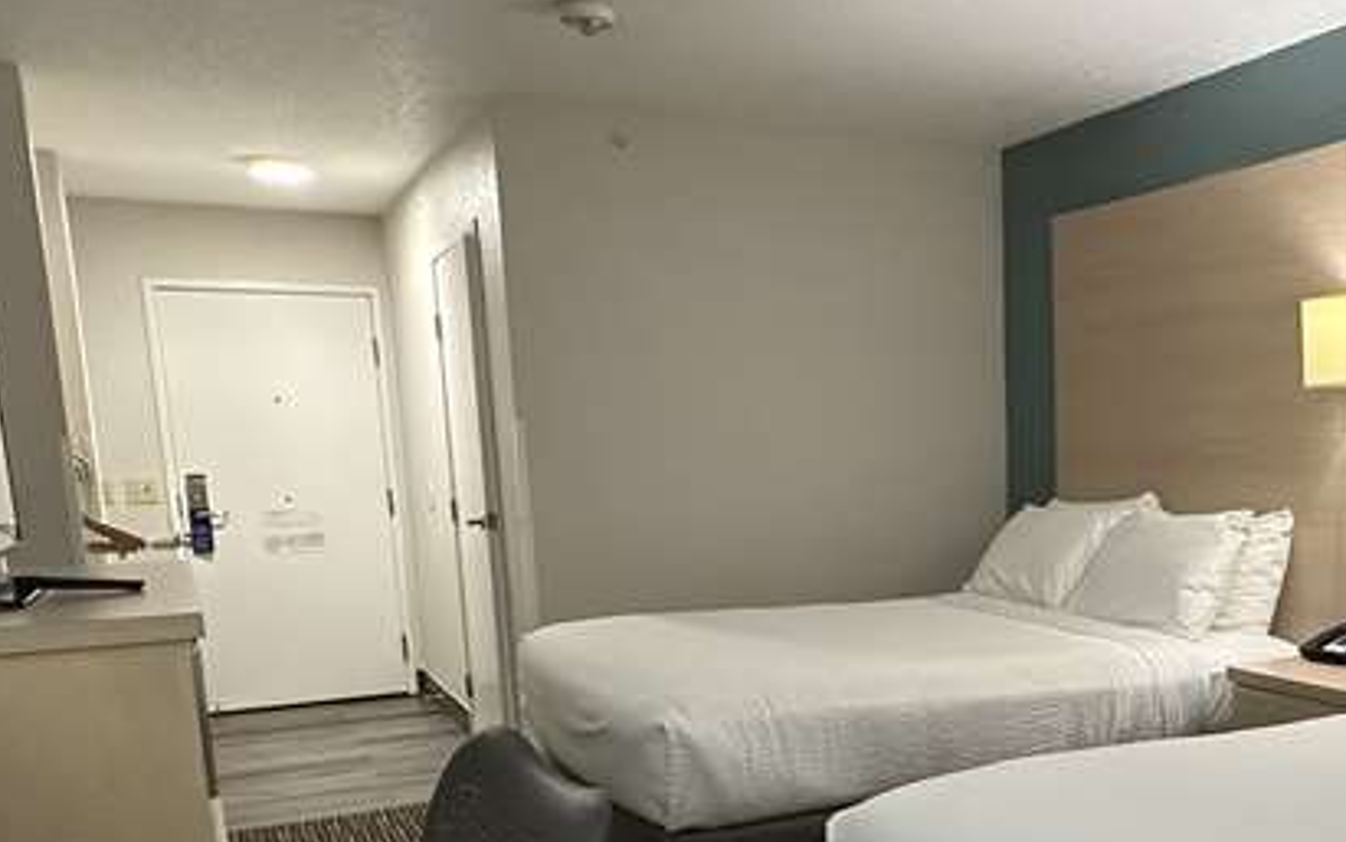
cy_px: 668
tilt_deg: -10.2
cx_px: 1032
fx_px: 1357
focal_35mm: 37
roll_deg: +0.9
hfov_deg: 50.3
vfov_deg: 33.5
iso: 320
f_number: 2.2
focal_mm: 2.22
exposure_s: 1/60
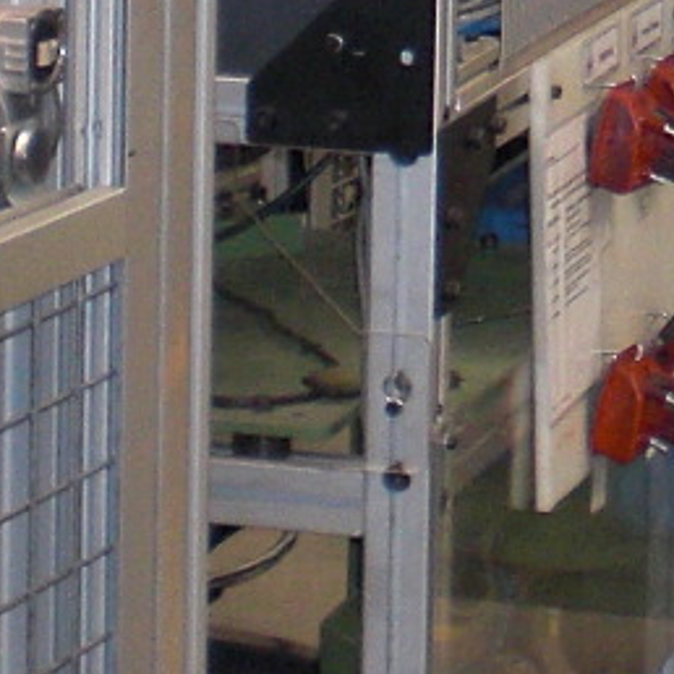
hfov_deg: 8.2
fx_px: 4582
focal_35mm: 208
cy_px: -470
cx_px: 1008
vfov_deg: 8.2
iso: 200
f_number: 3.1
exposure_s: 1/60
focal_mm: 6.3
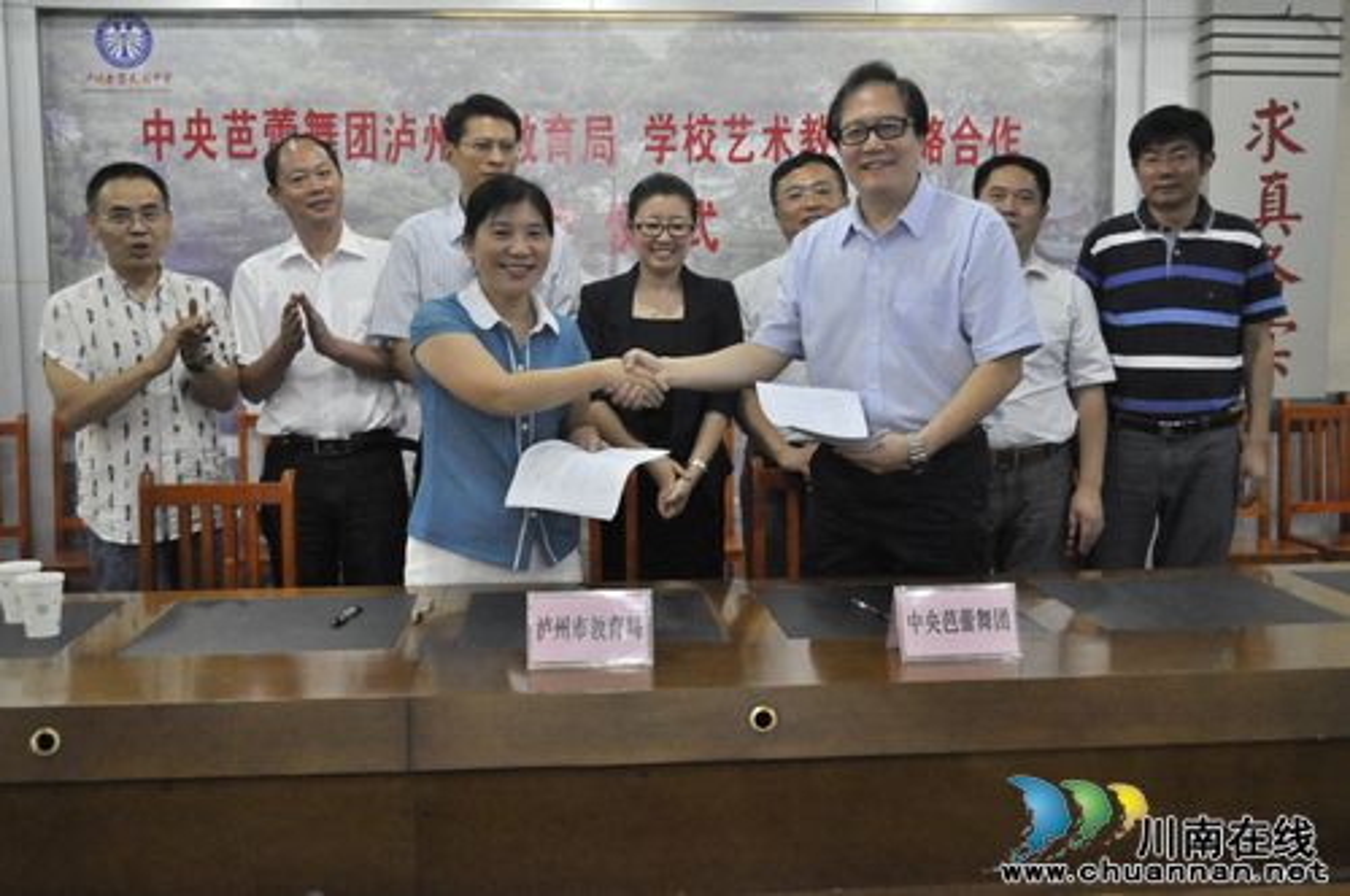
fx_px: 1461
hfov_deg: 49.6
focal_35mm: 39
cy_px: 448
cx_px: 675
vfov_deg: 34.1
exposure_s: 1/80
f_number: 4.2
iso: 3200
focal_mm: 26
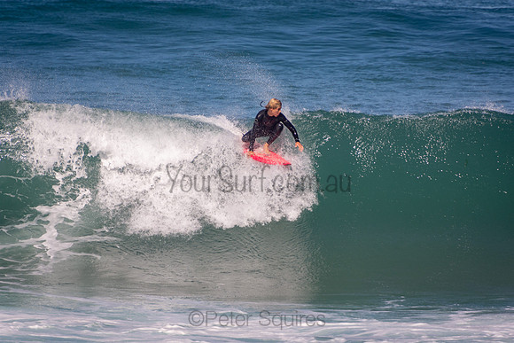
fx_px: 8568
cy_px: 172
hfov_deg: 3.4
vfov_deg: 2.3
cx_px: 257
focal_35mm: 600
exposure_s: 1/1250
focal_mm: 400
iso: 180
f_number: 5.6
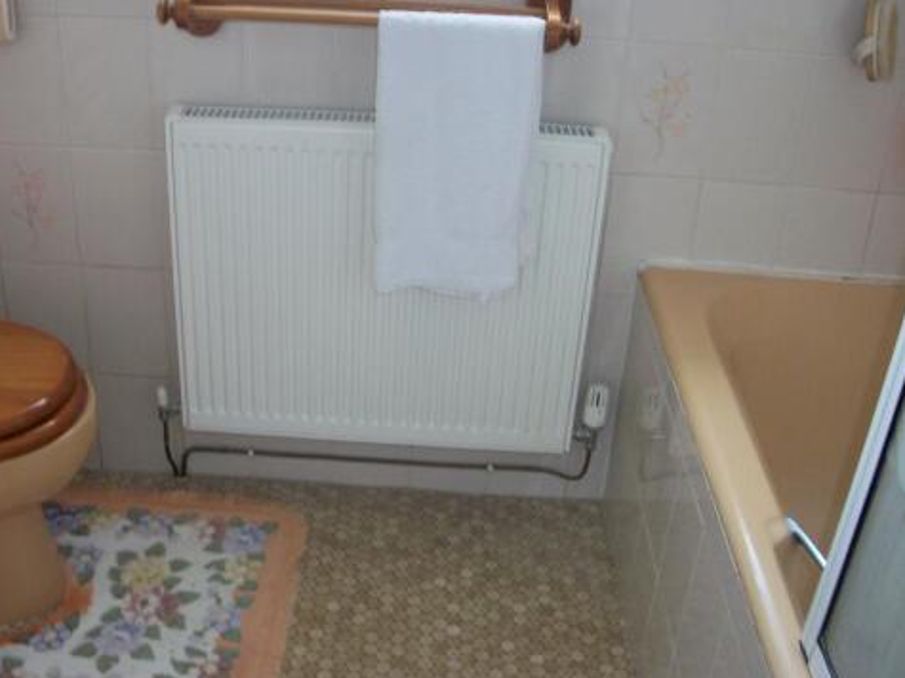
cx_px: 353
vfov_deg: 33.6
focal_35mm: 43
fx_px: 1124
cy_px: 340
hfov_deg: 43.6
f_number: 3.1
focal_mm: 6.3
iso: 160
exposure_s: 1/30
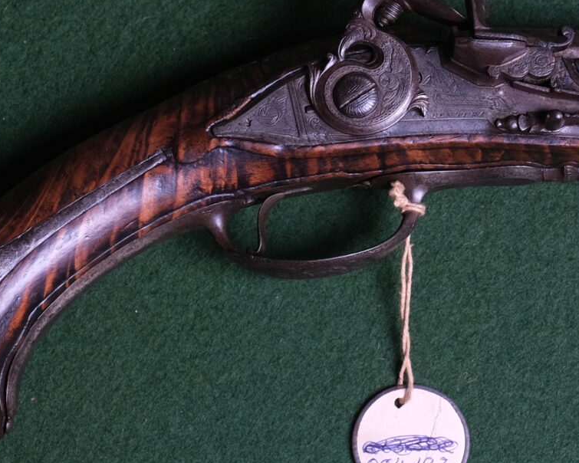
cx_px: 639
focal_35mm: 245
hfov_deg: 7.8
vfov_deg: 6.3
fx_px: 4198
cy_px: 194
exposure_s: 1/160
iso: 320
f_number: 5.6
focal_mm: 51.6
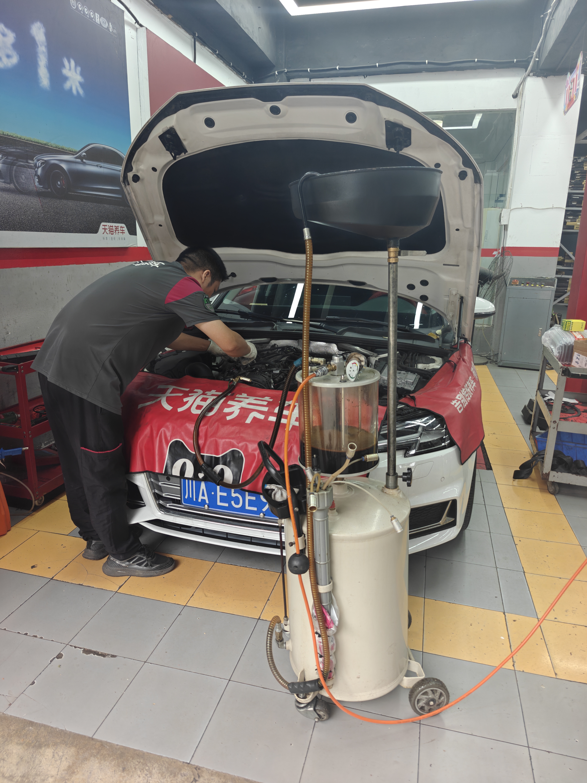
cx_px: 294
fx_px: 520
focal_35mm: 23
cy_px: 392
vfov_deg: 73.9
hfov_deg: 58.9
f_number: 1.6
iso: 100
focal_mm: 6.06
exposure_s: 1/100
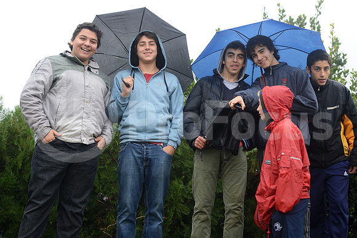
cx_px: 178
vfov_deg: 13.7
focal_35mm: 100
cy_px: 119
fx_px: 992
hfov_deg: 20.4
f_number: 2.8
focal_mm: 100
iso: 1000
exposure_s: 1/500
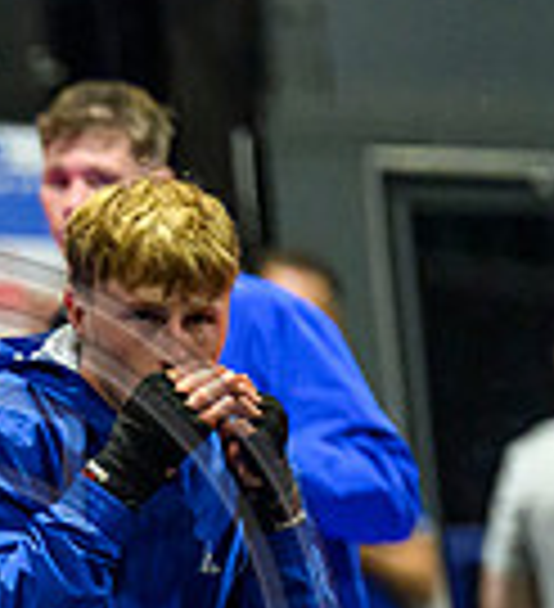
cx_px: -81
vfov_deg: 1.9
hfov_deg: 1.8
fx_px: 18022
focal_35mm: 948
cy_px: 626
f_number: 2.8
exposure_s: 1/500
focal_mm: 200
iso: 8000
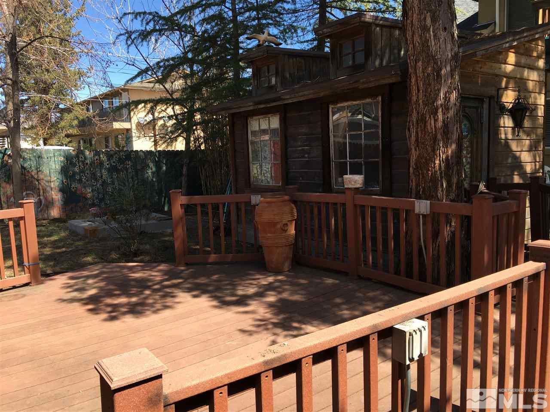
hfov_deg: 61.7
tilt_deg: -7.8
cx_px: 275
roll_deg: +1.0
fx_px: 461
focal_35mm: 29
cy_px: 206
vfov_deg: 48.2
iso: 25
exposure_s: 1/615
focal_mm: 4.15
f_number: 2.2
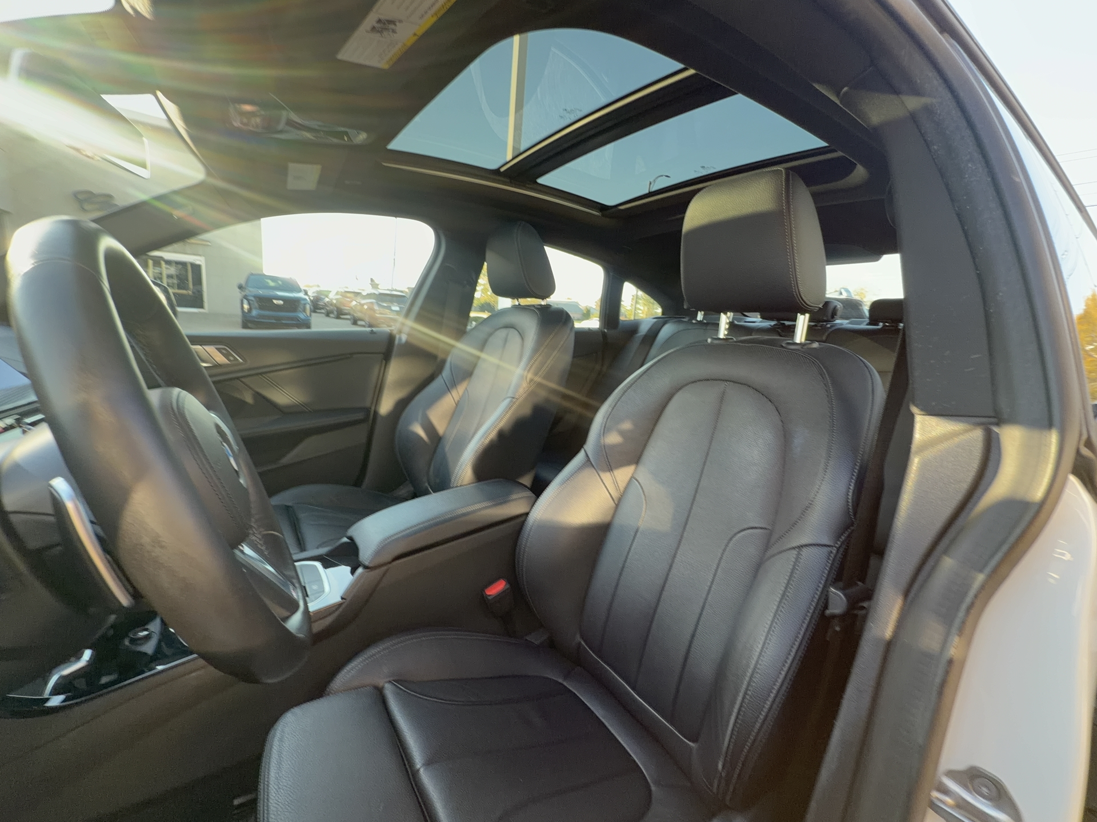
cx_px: 548
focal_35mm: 15
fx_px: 475
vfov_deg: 81.7
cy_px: 411
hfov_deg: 98.2
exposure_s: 1/48
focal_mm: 2.22
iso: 40
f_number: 2.2
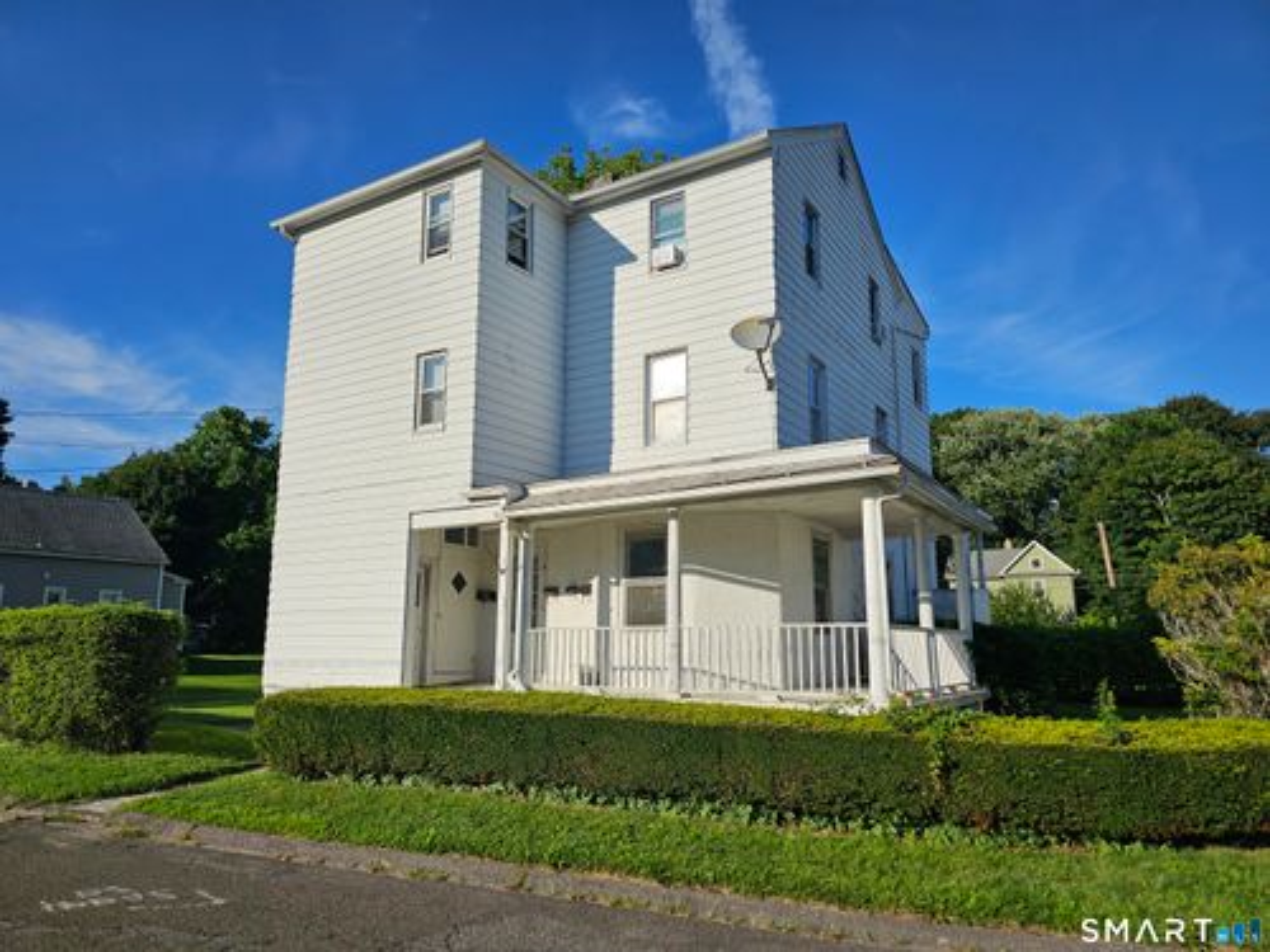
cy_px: 476
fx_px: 844
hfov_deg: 73.9
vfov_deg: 58.9
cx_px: 635
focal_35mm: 23
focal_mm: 6.3
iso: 10
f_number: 1.7
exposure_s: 1/1422
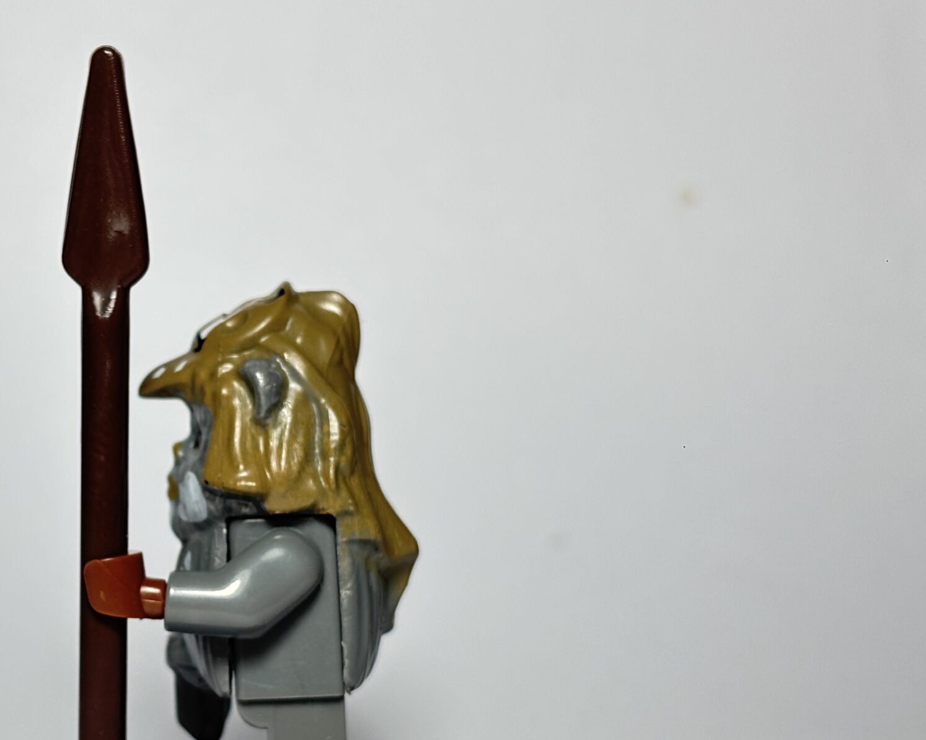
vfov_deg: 17.6
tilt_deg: -5.4
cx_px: 198
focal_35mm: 87
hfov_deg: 21.7
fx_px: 2384
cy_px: 444
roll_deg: +0.3
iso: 32
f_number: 1.6
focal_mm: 5.96
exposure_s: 1/100
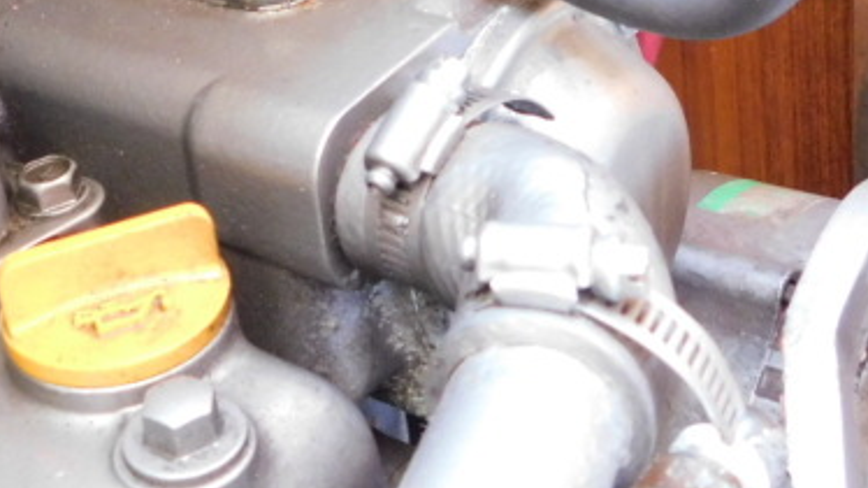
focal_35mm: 70
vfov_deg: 16.5
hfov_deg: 29.6
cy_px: -91
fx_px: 1610
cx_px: 204
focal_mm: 5.3
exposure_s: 1/8
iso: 640
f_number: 3.2
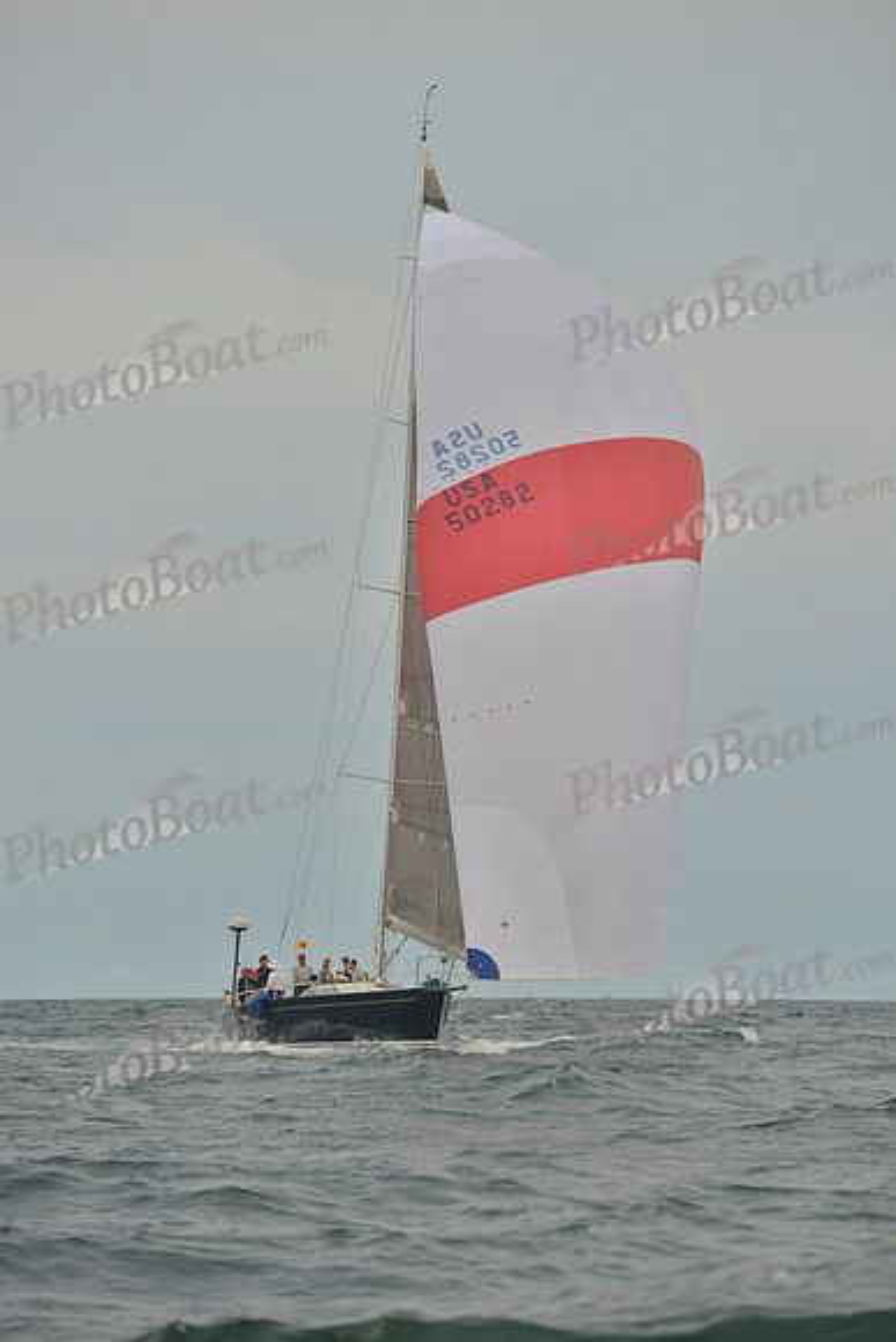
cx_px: 448
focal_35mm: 135
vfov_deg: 15.2
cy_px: 671
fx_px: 5037
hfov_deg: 10.2
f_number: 5
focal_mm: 135
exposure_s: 1/640
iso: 400
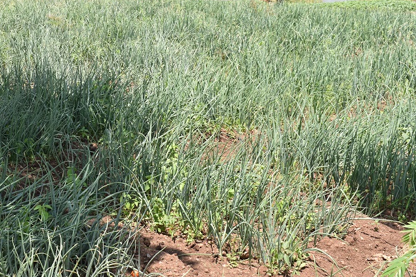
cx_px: 81
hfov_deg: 27.6
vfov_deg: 18.9
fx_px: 829
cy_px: 121
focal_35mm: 72
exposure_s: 1/250
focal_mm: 29
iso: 200
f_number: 8
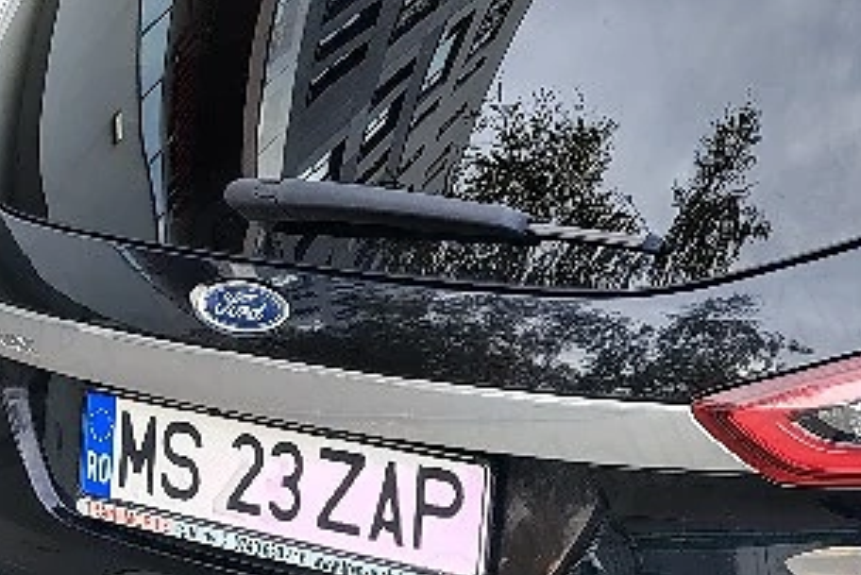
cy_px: 439
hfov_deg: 23.6
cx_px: 886
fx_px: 1962
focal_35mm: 82
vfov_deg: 16.6
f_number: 1.8
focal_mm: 5.56
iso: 100
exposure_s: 1/114
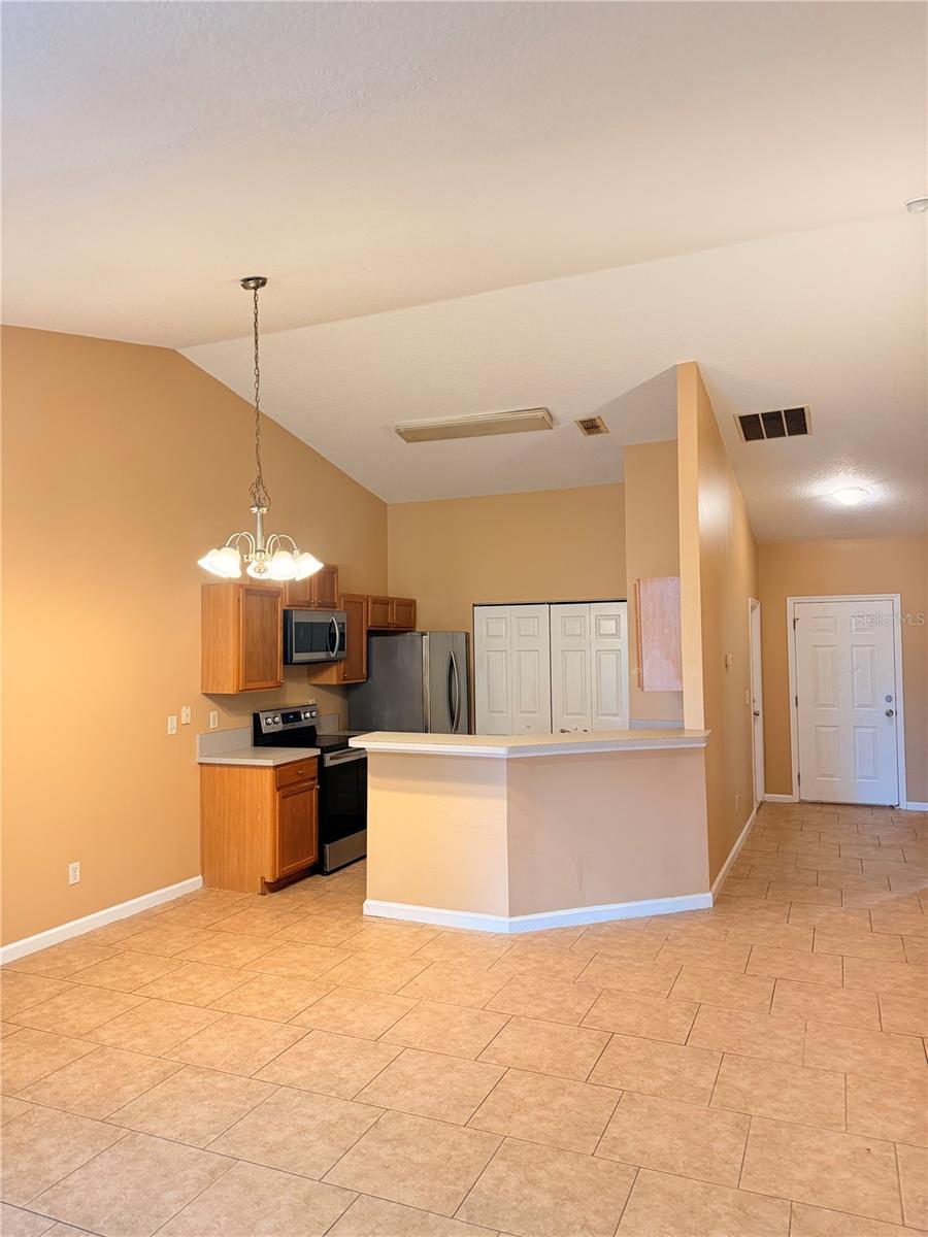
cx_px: 464
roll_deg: -0.4
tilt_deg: +1.6
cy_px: 618
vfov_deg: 71.6
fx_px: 858
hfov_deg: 56.8
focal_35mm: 24
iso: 400
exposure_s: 1/60
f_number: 1.78
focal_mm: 6.76
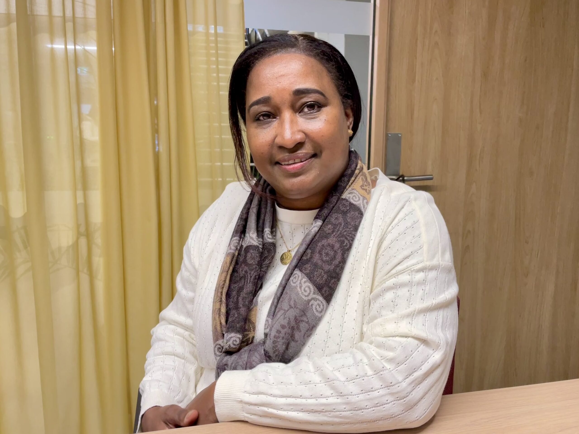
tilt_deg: -9.2
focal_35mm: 26
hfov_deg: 67.3
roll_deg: -0.8
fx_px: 435
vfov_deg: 53.1
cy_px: 217
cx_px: 290
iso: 125
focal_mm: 4.2
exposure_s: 1/50
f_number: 1.6
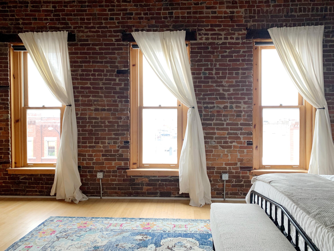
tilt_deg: -0.7
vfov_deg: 53.1
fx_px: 251
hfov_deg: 67.3
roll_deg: -0.9
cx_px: 167
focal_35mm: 26
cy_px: 126
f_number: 1.8
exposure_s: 1/60
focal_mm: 4.25
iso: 200
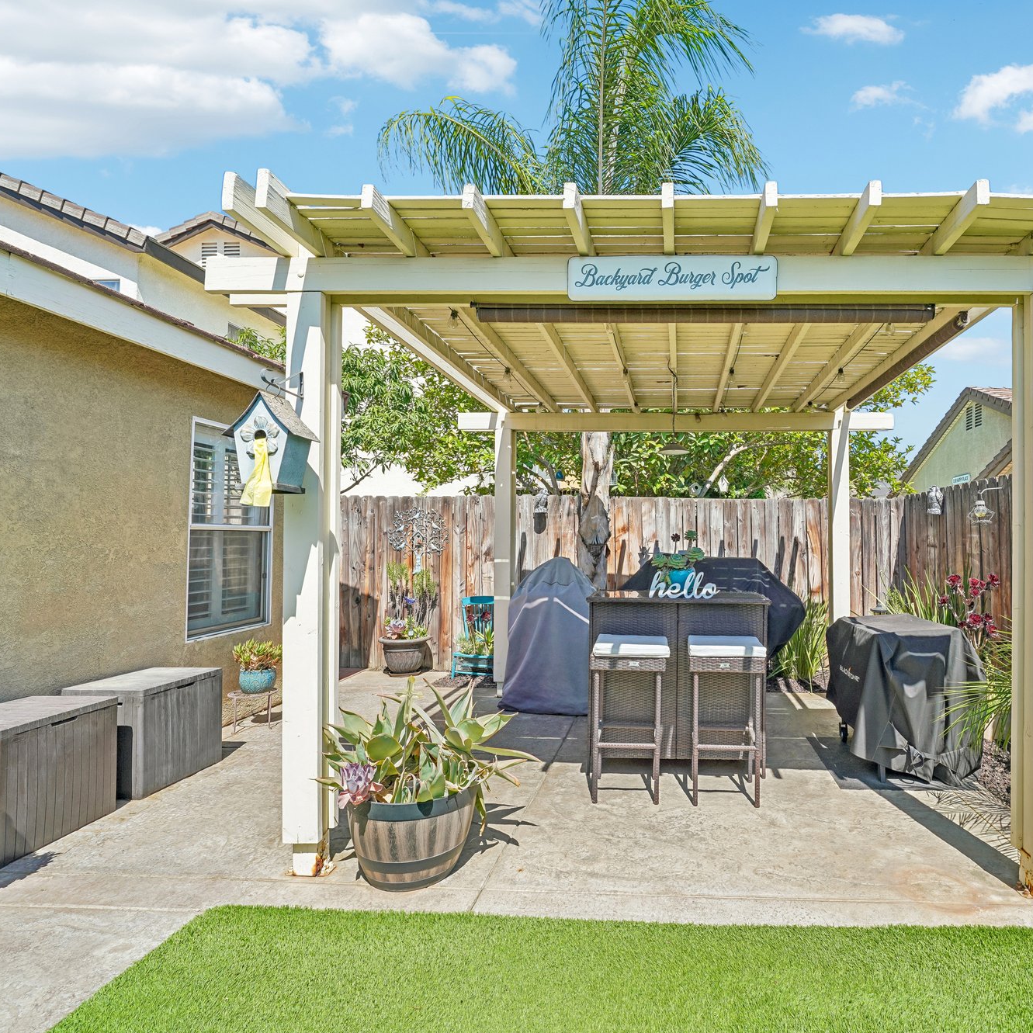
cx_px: 663
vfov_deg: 84.0
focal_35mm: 17
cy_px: 517
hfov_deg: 81.9
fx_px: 574
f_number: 8
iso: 100
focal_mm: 13
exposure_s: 1/200
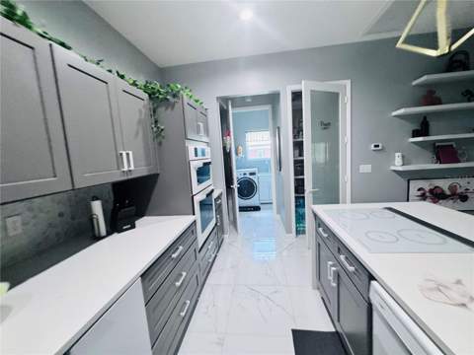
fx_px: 192
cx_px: 237
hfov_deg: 102.1
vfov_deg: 85.7
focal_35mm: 14
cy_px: 178
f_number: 2.2
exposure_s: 1/60
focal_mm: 2.22
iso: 250
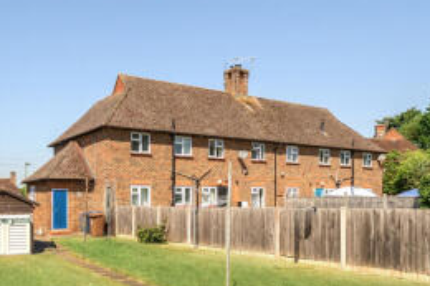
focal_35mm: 33
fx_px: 394
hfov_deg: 56.7
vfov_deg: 39.7
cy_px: 173
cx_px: 165
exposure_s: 1/1250
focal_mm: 12
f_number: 8
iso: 400
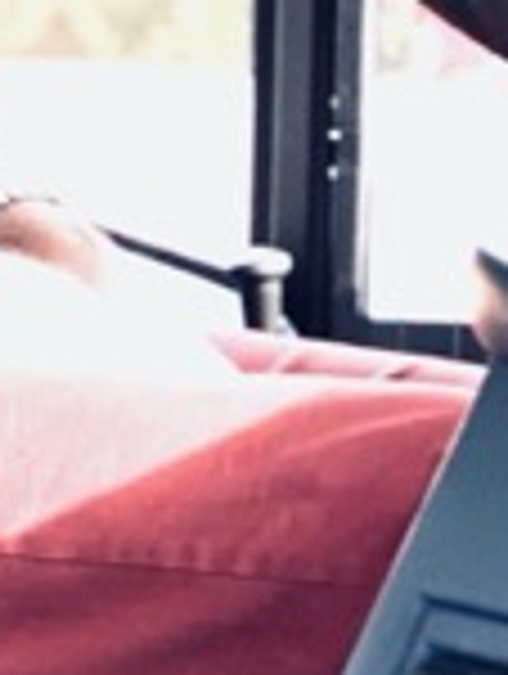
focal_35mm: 277
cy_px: -256
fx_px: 5405
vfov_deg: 7.1
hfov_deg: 5.4
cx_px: -9
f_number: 2
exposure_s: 1/277
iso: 20
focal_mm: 6
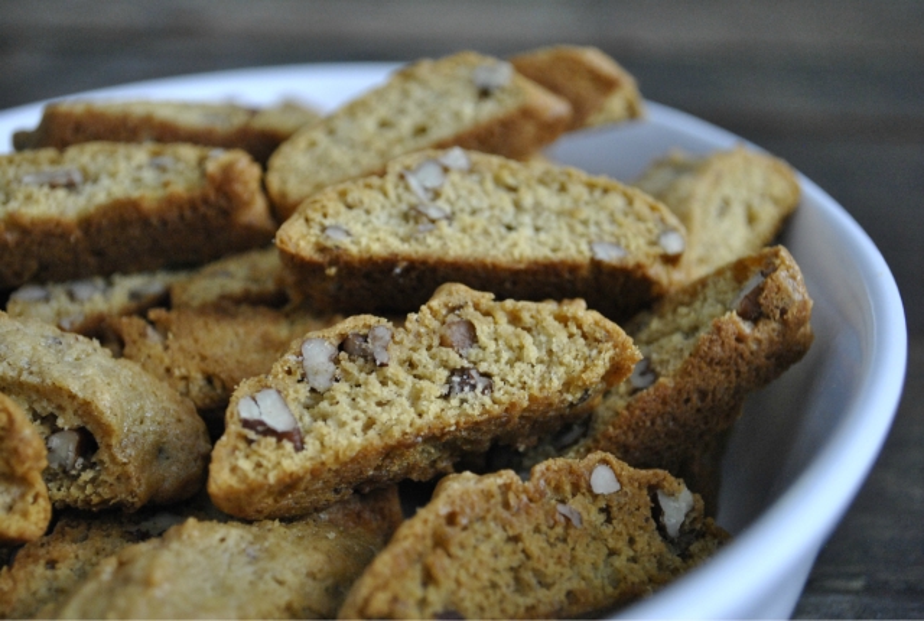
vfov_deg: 25.2
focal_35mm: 54
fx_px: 1389
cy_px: 310
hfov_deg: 36.8
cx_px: 462
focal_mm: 36
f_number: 5
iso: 1100
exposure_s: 1/30
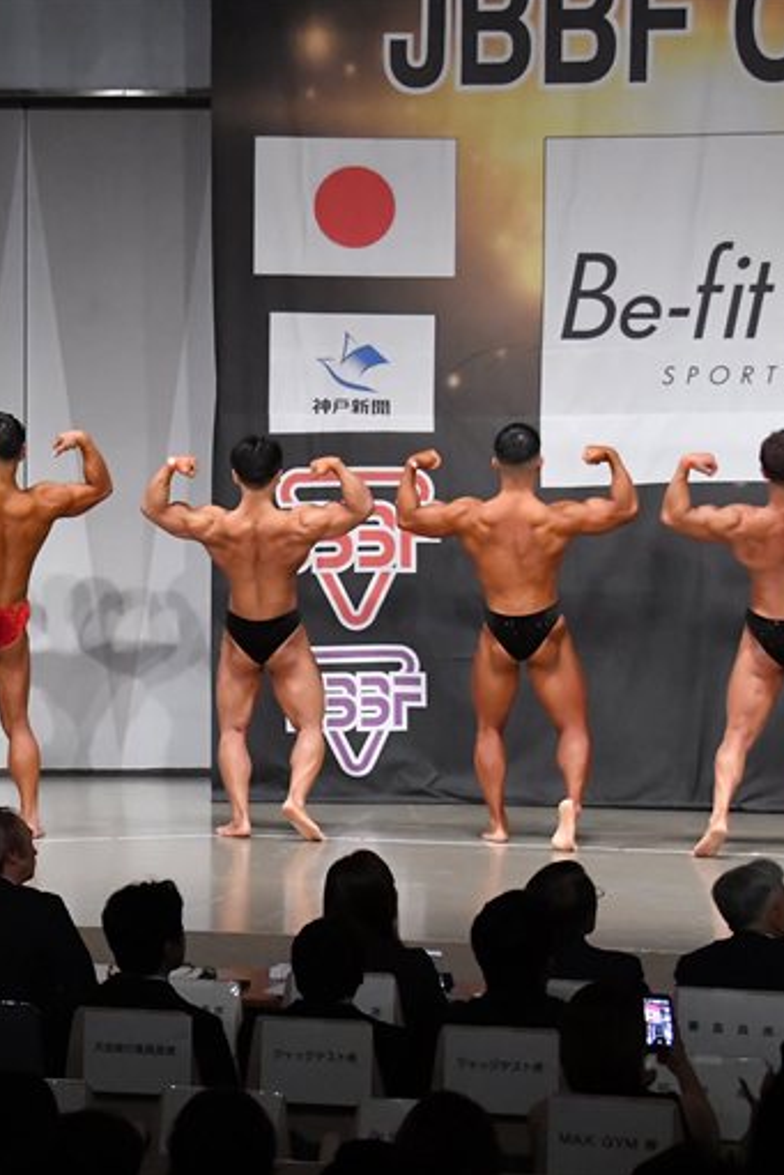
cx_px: 20
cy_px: 584
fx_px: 4798
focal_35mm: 147
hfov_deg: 9.3
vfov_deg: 14.0
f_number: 5.6
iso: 6400
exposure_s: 1/400
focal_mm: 65
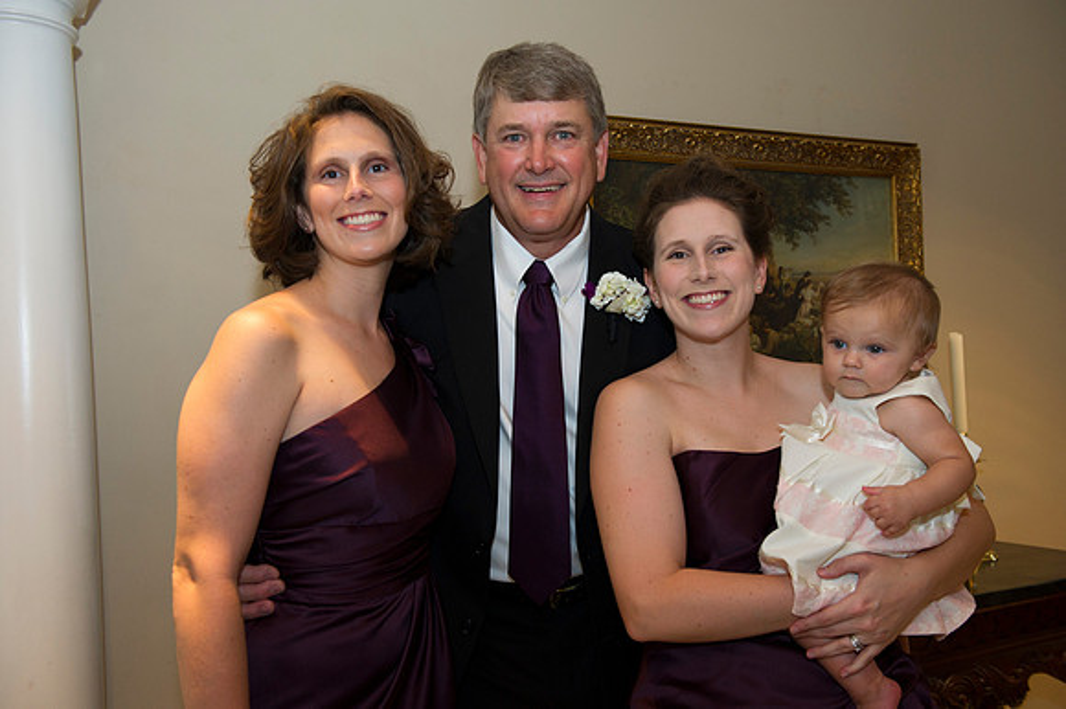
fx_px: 1036
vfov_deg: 37.8
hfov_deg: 54.5
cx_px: 533
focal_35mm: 35
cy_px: 354
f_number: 4
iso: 1250
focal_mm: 35
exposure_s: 1/100
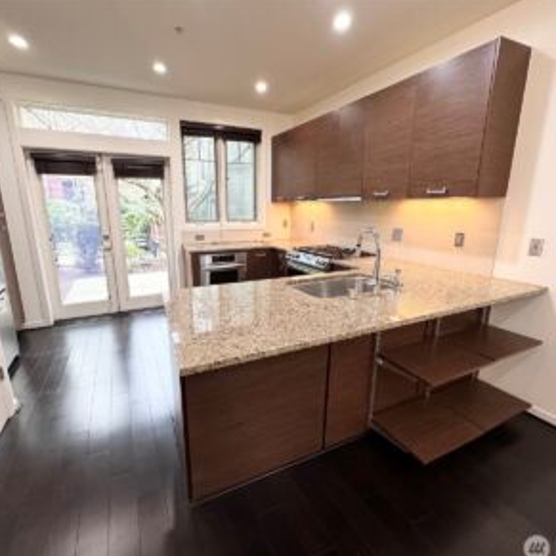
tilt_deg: -14.1
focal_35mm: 17
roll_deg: -0.1
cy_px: 281
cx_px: 266
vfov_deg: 84.0
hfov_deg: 83.9
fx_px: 309
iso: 200
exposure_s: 1/60
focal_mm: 2.22
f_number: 2.2
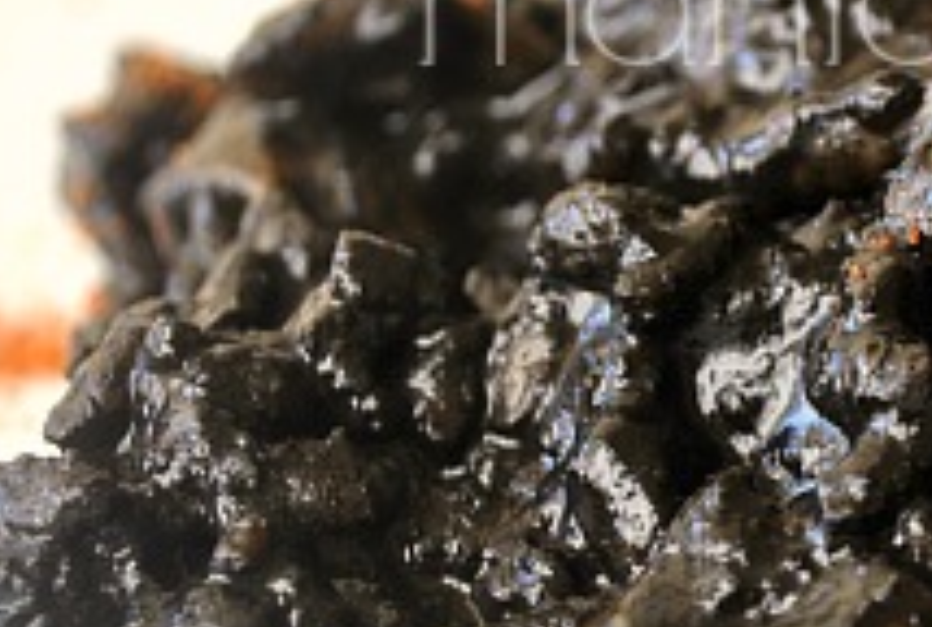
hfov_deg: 12.0
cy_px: 370
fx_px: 4362
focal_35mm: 168
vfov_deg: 8.2
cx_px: 1015
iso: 200
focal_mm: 40
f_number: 5.3
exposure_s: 1/50
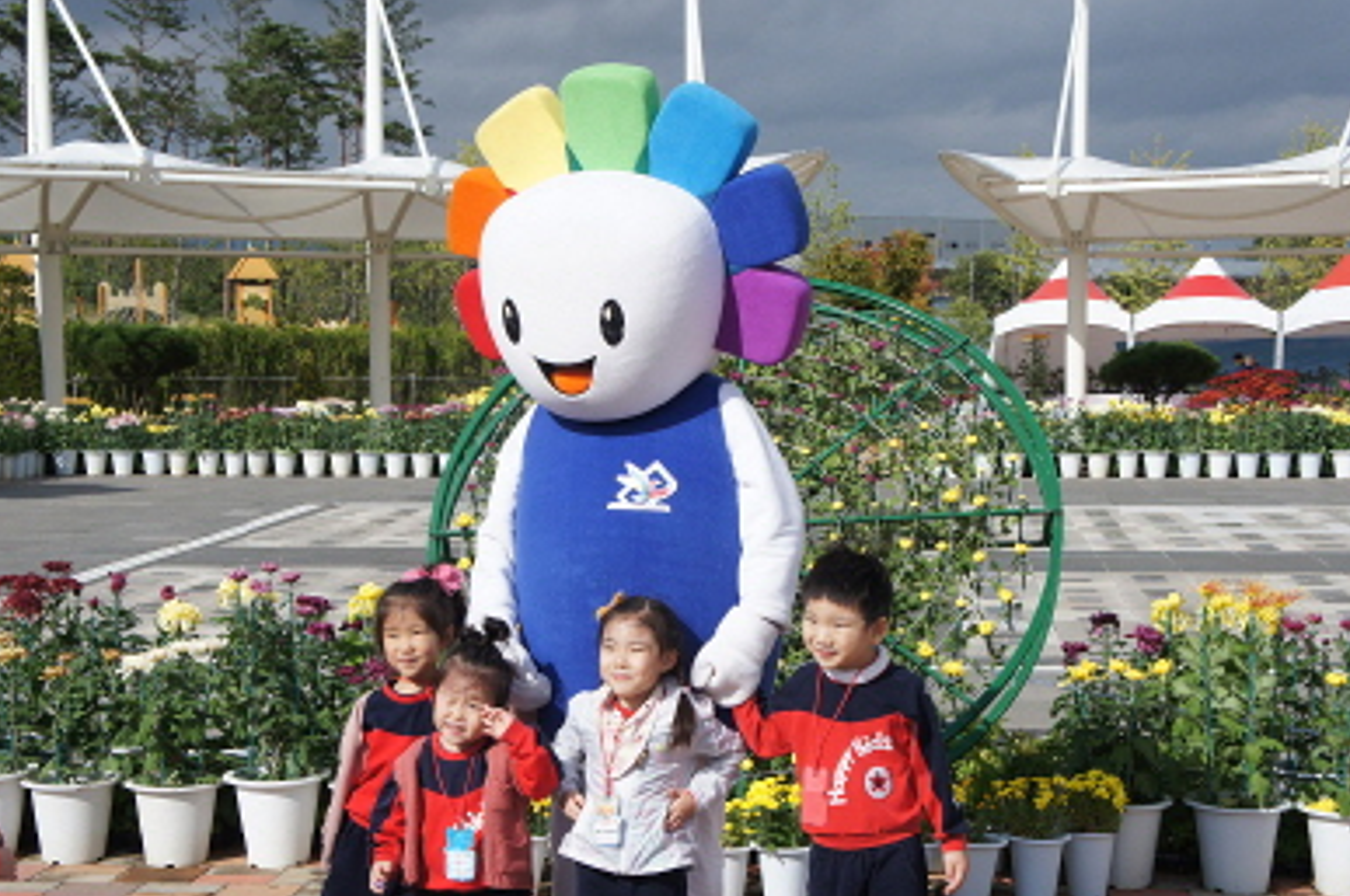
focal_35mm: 62
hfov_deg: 32.4
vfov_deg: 21.8
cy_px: 544
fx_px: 2322
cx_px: 684
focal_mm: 32
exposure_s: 1/640
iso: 200
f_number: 8
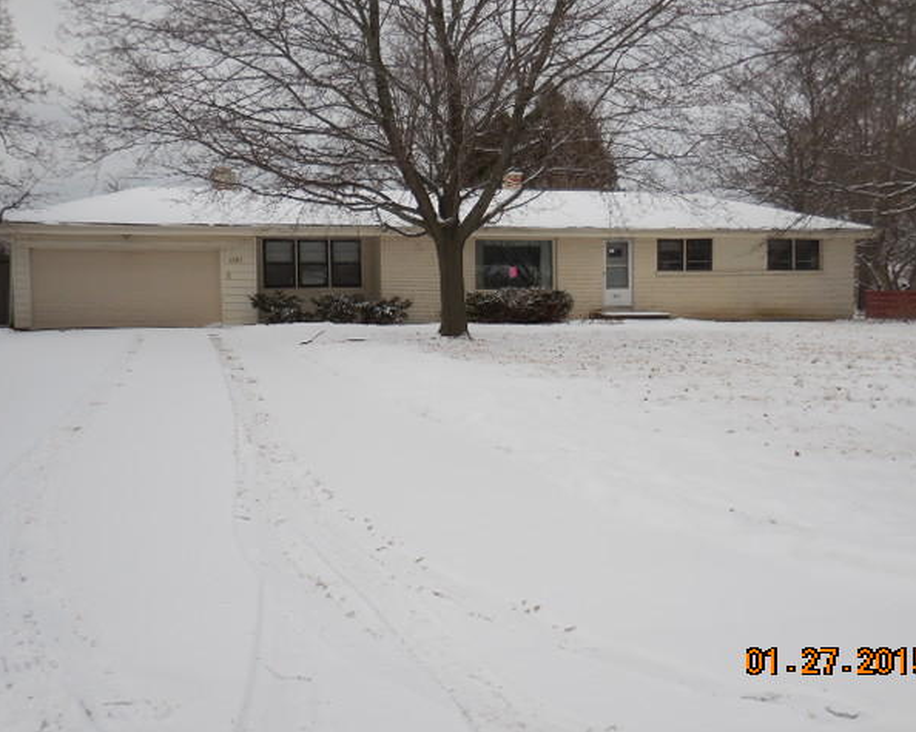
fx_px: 1111
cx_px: 478
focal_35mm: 41
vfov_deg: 36.5
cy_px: 364
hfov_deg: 44.8
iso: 125
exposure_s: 1/200
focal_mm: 7
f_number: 3.9
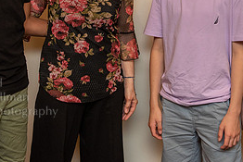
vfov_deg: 14.4
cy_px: -11
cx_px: 133
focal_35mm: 93
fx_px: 628
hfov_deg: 21.9
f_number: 5
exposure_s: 1/100
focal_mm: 42
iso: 1000
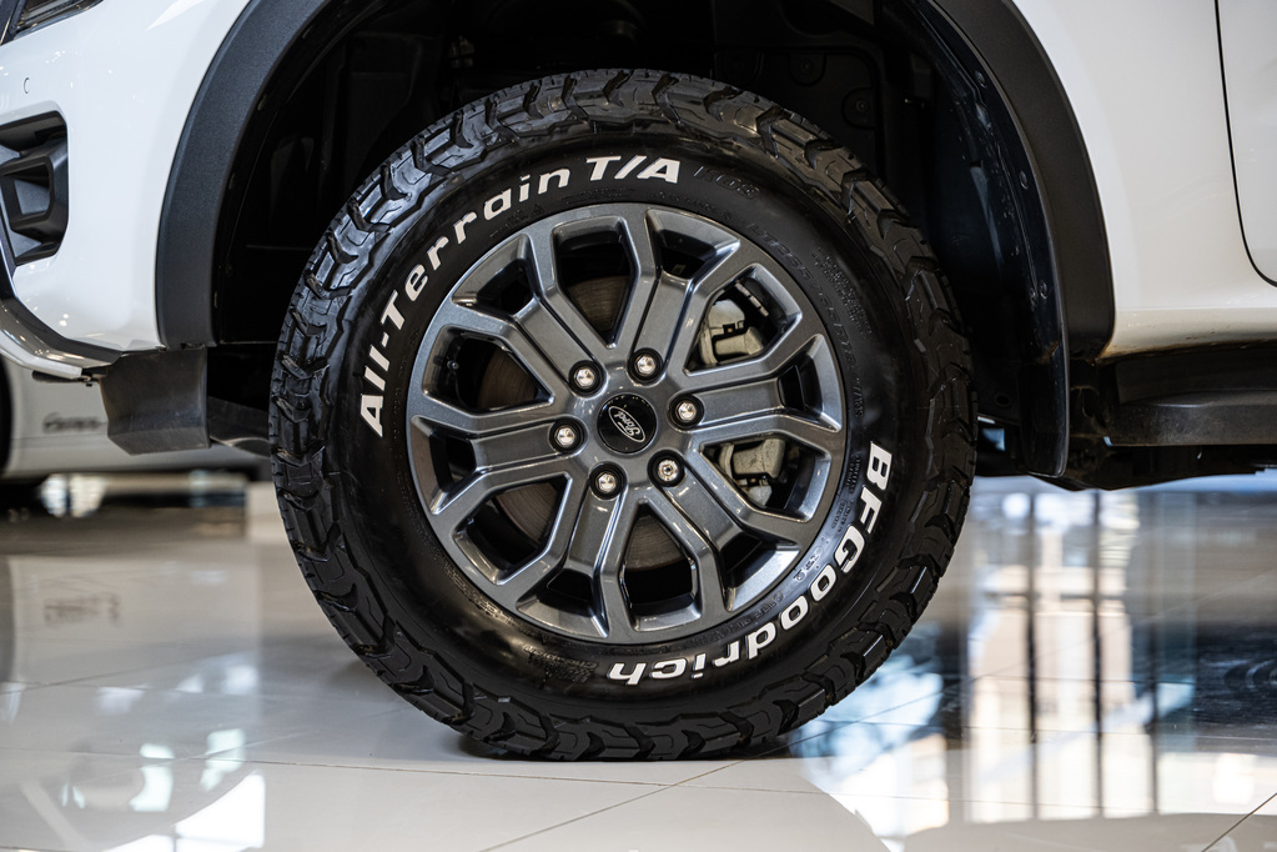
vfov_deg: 18.2
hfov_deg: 27.0
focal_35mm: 75
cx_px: 638
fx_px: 2660
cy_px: 426
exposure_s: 1/160
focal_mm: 75
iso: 640
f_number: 2.8
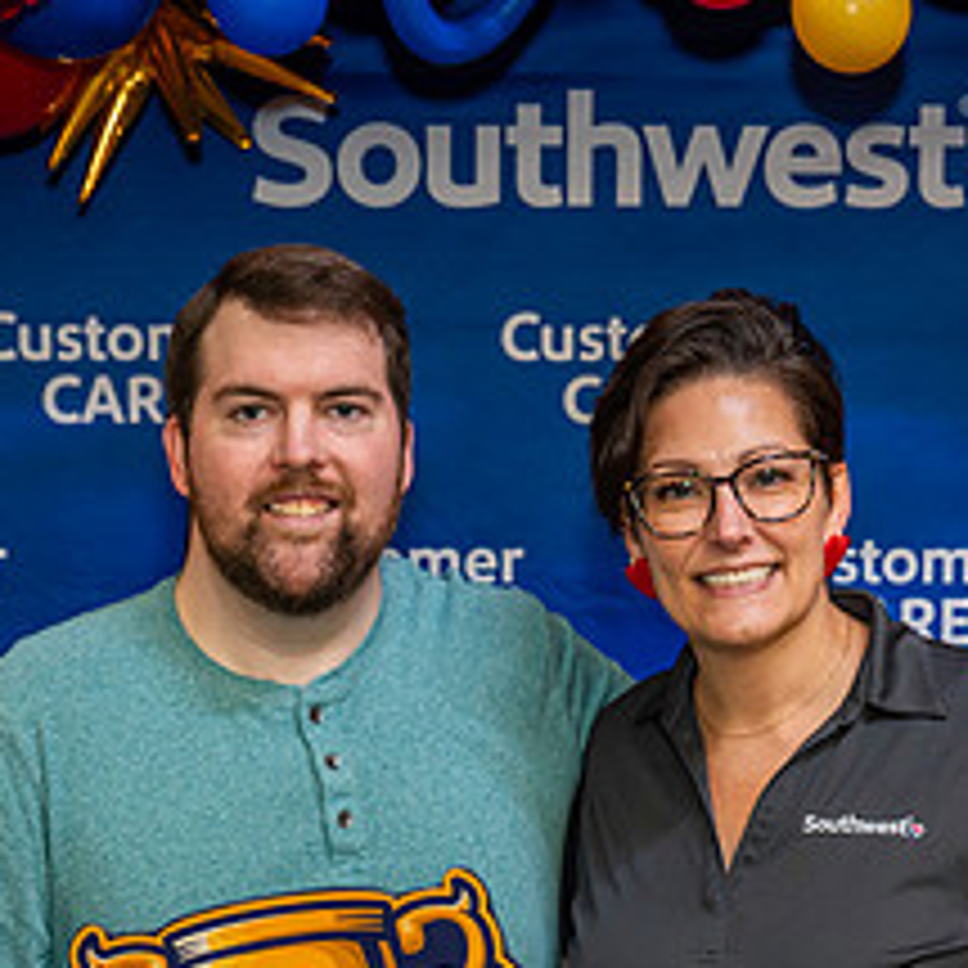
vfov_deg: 19.8
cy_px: 727
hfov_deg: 19.9
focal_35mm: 87
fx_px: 2752
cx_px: 608
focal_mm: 38
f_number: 4
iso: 1250
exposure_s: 1/160
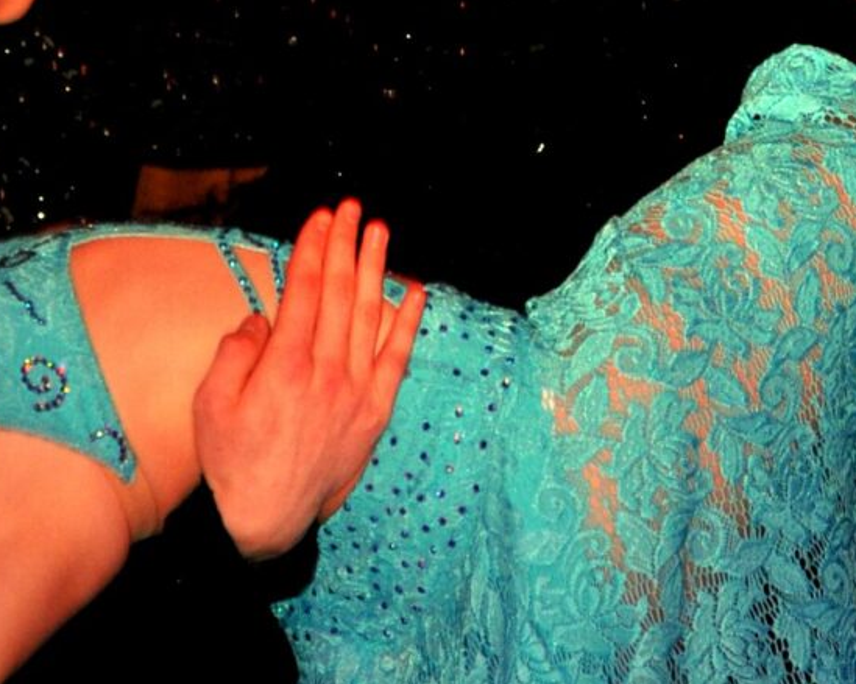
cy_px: 193
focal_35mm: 295
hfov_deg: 6.6
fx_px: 7477
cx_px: 357
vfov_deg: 5.2
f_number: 5
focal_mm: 45
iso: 500
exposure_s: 1/60
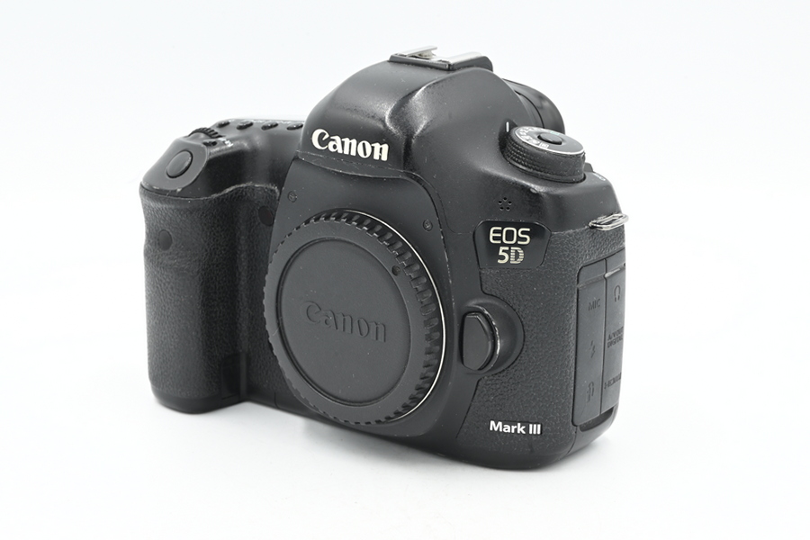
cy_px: 270
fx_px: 1687
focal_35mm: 75
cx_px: 405
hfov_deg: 27.0
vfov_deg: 18.2
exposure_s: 1/13
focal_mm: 75
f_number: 16
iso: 200
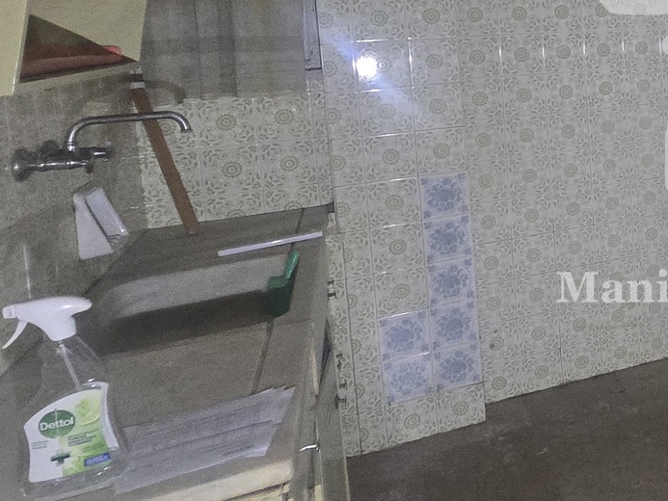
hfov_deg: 38.4
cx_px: 796
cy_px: 79
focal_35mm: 36
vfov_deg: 37.8
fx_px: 695
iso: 500
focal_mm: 2.2
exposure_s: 1/50
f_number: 2.2
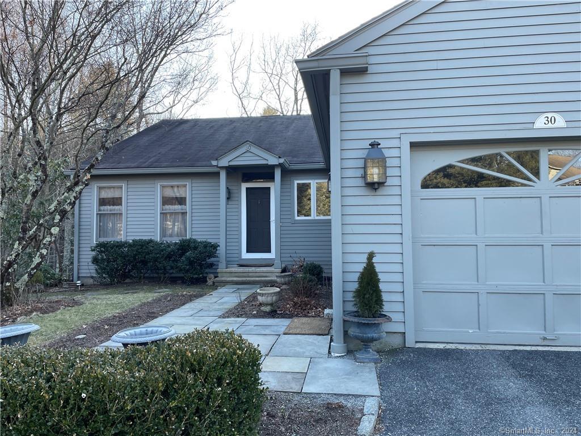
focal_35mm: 26
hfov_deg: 67.3
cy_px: 218
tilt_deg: +3.8
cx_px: 290
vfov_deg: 53.1
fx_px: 436
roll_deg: +0.6
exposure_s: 1/266
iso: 32
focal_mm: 4.2
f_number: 1.6
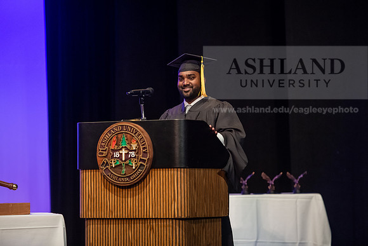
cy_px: 123
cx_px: 184
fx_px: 1482
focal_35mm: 145
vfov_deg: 9.5
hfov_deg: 14.2
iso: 4000
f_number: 3.2
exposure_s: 1/200
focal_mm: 145
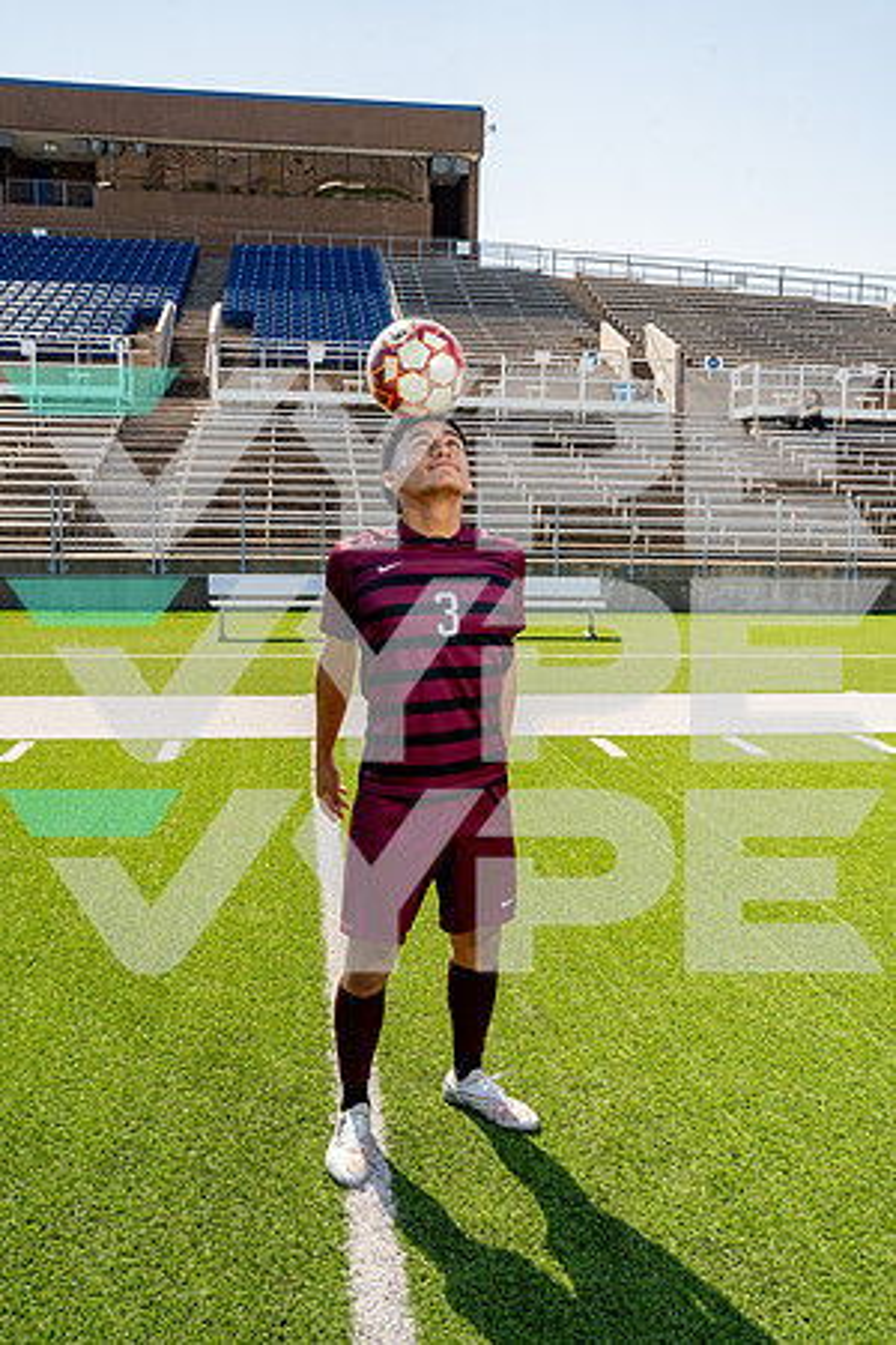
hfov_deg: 40.0
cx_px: 448
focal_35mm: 33
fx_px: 1232
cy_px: 672
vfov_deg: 57.2
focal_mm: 33
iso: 320
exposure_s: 1/250
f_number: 11
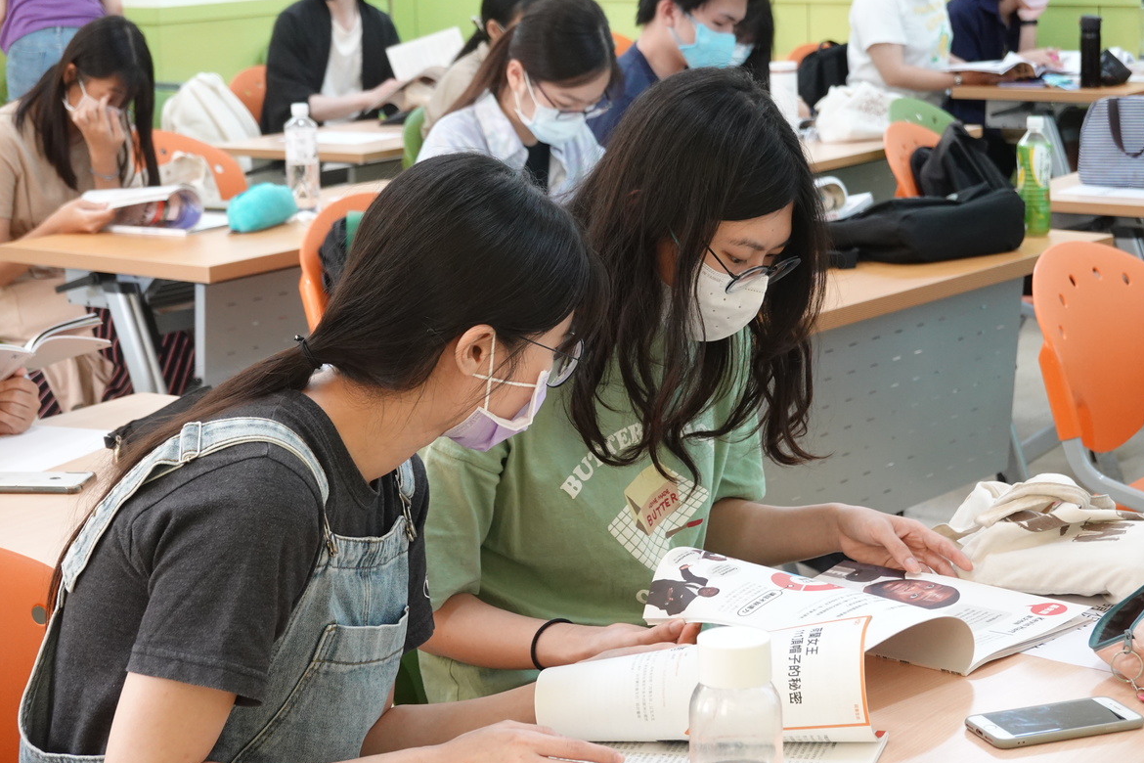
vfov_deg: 17.1
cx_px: 586
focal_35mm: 80
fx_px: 2542
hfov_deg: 25.4
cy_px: 378
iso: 800
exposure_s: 1/40
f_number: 4
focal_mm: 28.54
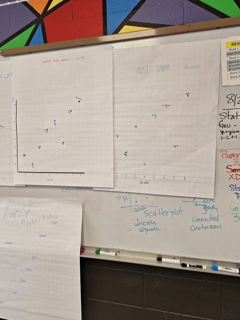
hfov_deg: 58.9
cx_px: 120
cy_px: 160
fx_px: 213
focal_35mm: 23
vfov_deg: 73.9
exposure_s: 1/120
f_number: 1.8
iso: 80
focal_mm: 5.54
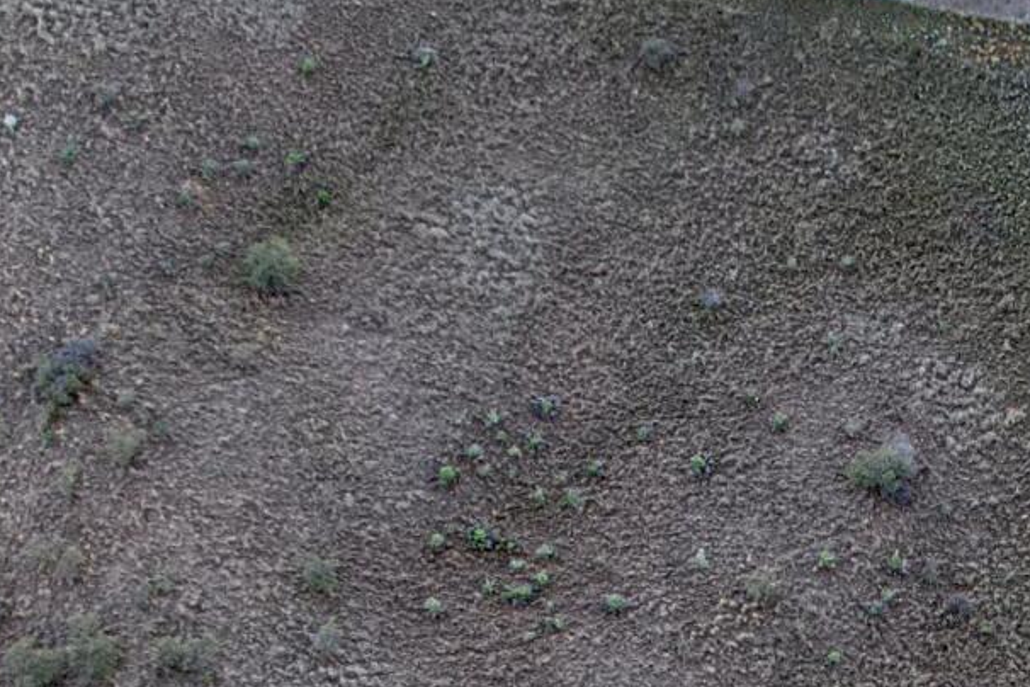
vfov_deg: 11.6
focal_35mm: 109
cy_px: 1252
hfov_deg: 17.9
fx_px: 3118
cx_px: 1229
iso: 200
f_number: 2.8
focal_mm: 8.38
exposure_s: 1/15
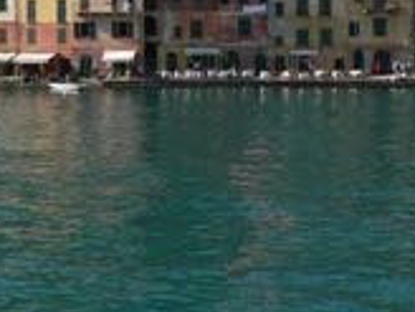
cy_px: 8
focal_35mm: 88
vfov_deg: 16.5
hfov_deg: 20.8
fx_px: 1055
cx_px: -76
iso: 80
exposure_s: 1/500
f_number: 4
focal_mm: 6
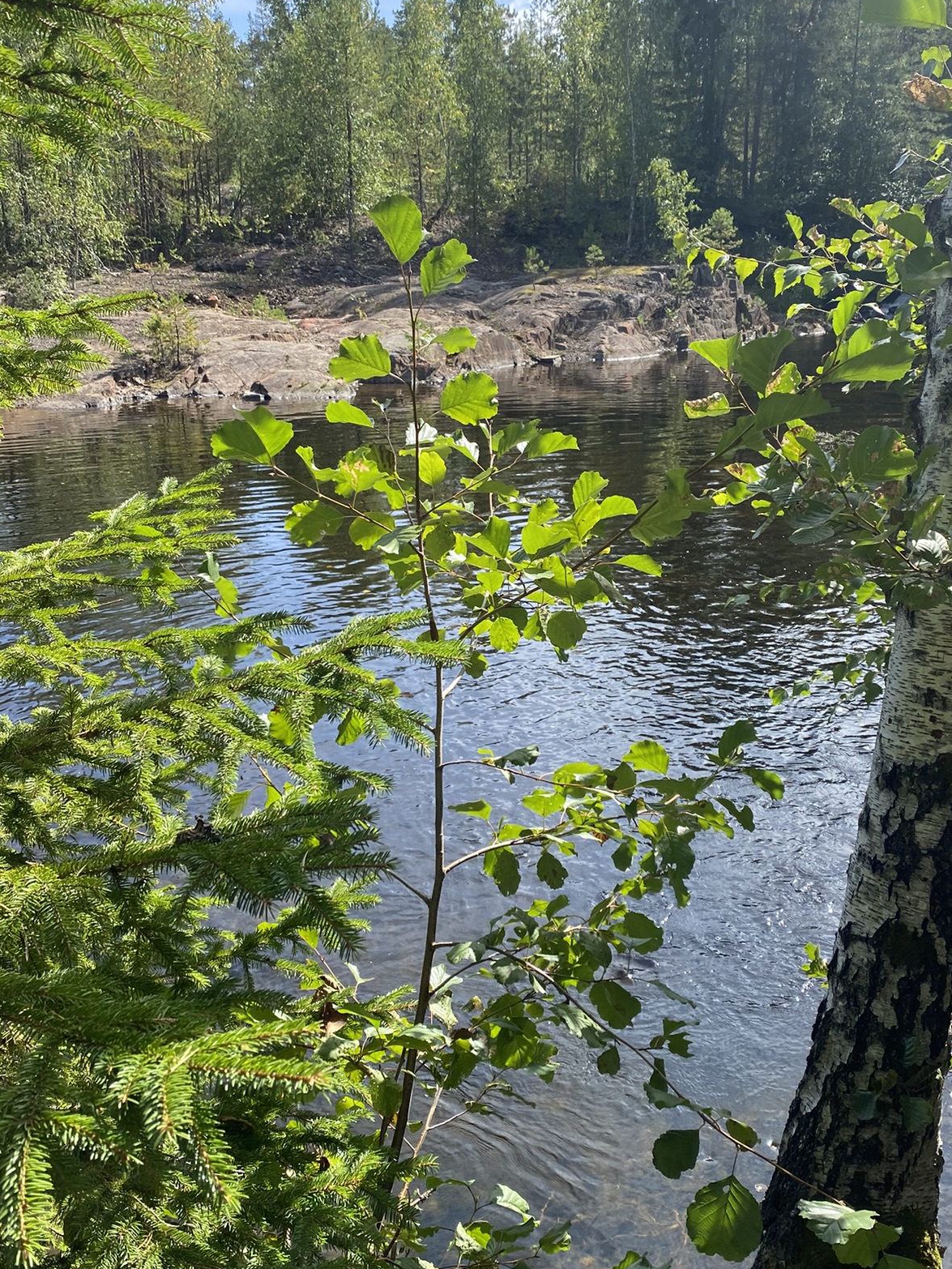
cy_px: 612
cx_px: 543
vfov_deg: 53.9
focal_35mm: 34
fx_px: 1246
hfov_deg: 41.7
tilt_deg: -15.4
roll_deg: +1.1
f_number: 1.8
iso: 32
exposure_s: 1/799
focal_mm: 4.25
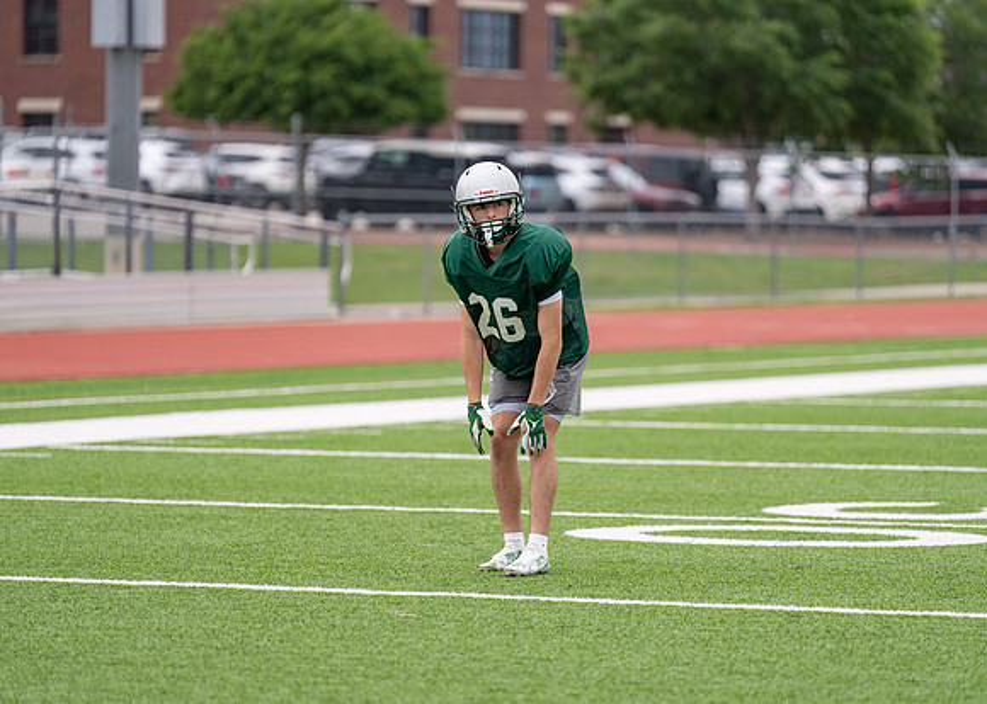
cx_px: 494
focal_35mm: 182
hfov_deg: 11.1
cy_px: 352
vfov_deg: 7.9
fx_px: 5101
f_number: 2.8
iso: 200
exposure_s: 1/2500
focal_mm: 170
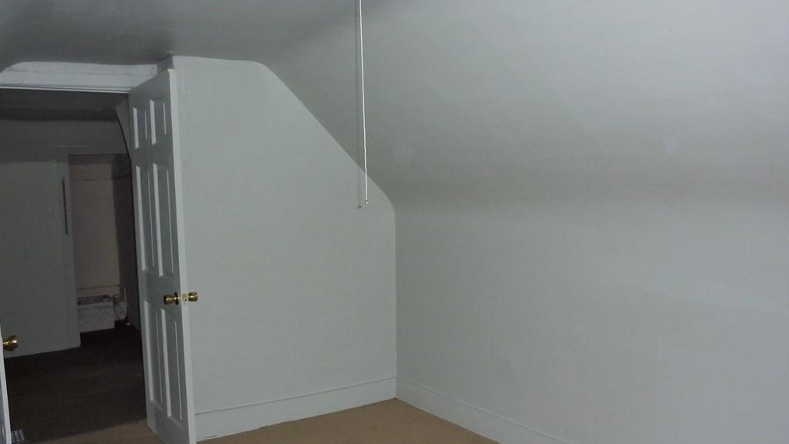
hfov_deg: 59.5
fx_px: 690
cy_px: 252
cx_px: 396
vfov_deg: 35.6
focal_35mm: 33
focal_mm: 5
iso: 160
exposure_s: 1/30
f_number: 3.4
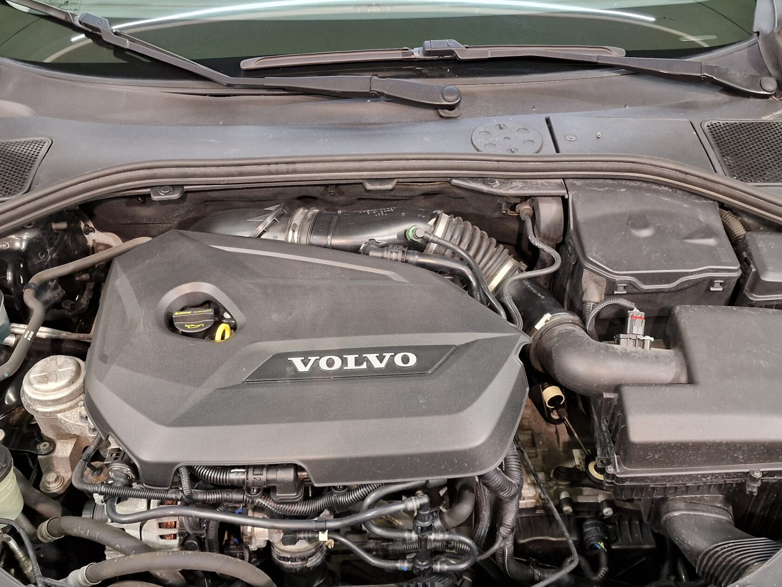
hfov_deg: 52.6
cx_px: 372
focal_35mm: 35
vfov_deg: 40.6
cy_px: 332
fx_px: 791
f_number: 1.8
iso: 320
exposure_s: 1/50
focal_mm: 6.4
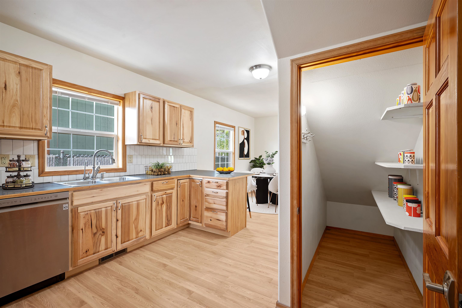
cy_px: 154
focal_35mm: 16
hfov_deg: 96.7
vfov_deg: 73.7
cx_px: 231
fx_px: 205
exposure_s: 2
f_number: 8
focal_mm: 16
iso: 100
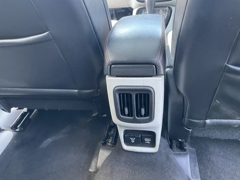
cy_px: 90
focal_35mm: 29
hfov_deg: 61.7
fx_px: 201
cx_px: 120
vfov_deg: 48.2
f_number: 1.8
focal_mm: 3
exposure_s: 1/60
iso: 200
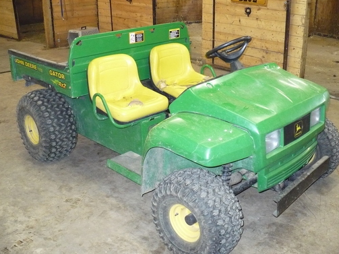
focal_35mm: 40
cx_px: 176
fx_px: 392
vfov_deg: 35.9
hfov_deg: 46.8
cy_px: 121
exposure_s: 1/30
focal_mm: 6.1
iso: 500
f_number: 2.8
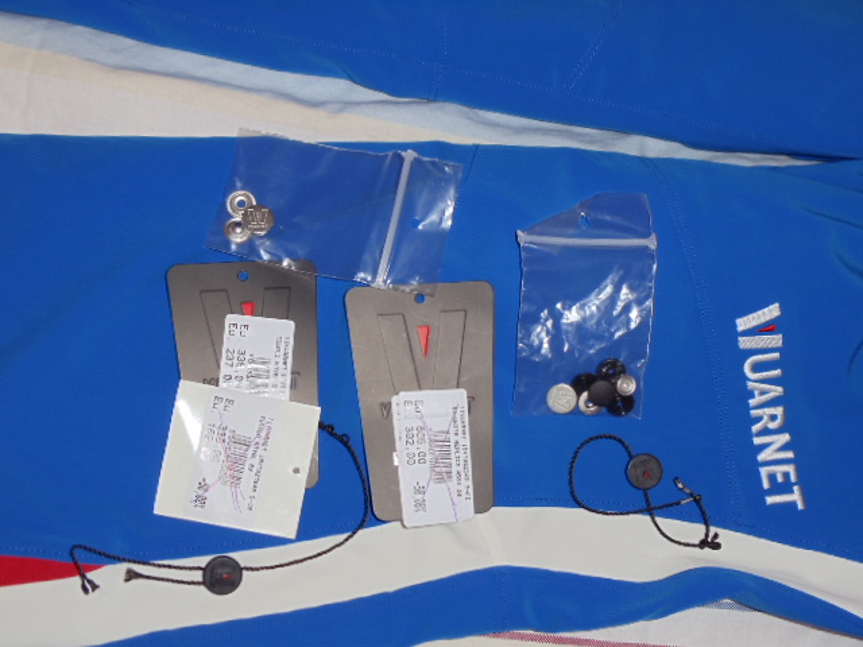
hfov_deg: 31.7
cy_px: 324
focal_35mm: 61
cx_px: 432
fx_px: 1521
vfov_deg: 24.0
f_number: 4.1
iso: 80
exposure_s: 1/8
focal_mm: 8.3
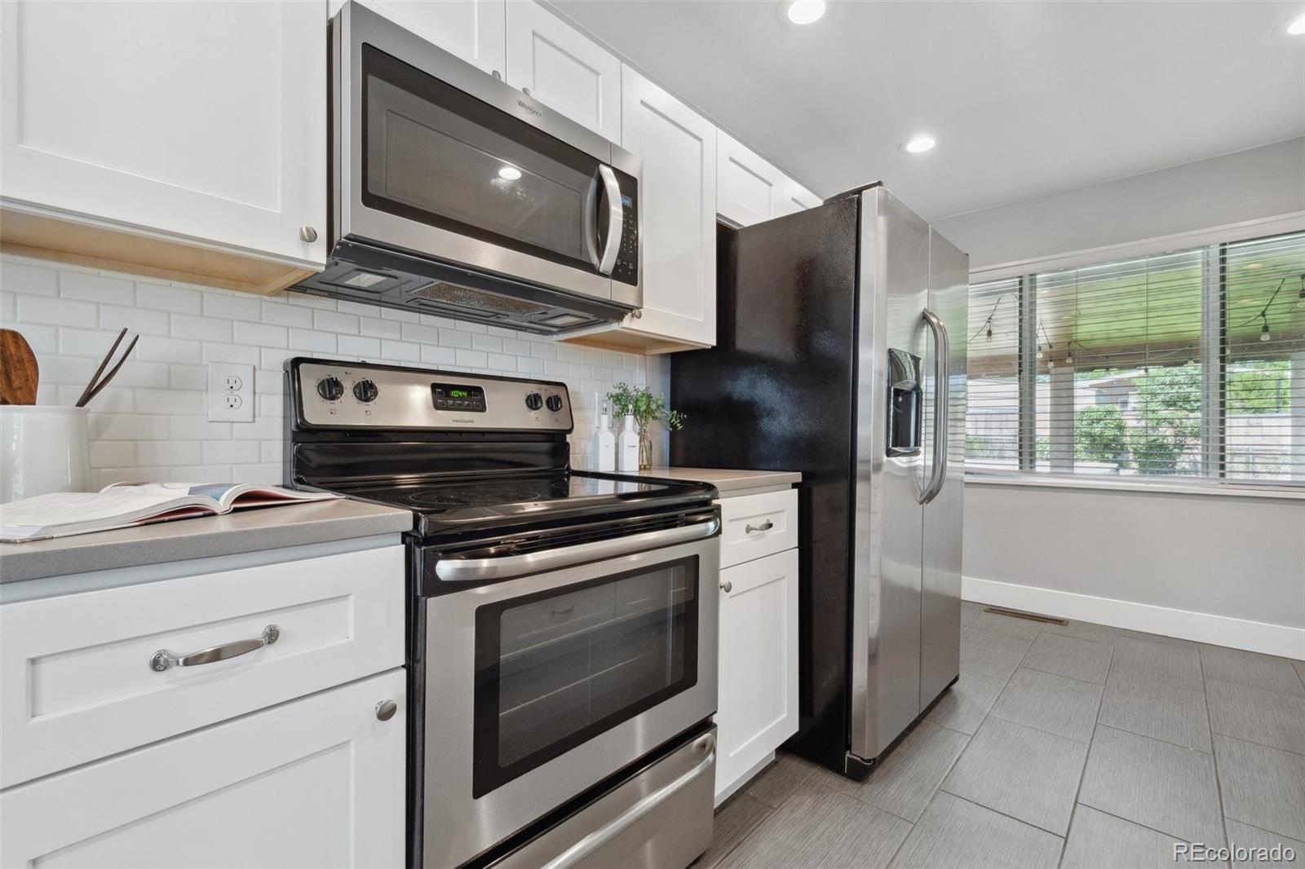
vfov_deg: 77.3
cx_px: 652
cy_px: 434
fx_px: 544
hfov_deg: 100.4
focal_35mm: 15
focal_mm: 10
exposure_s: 1/13
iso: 400
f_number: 8
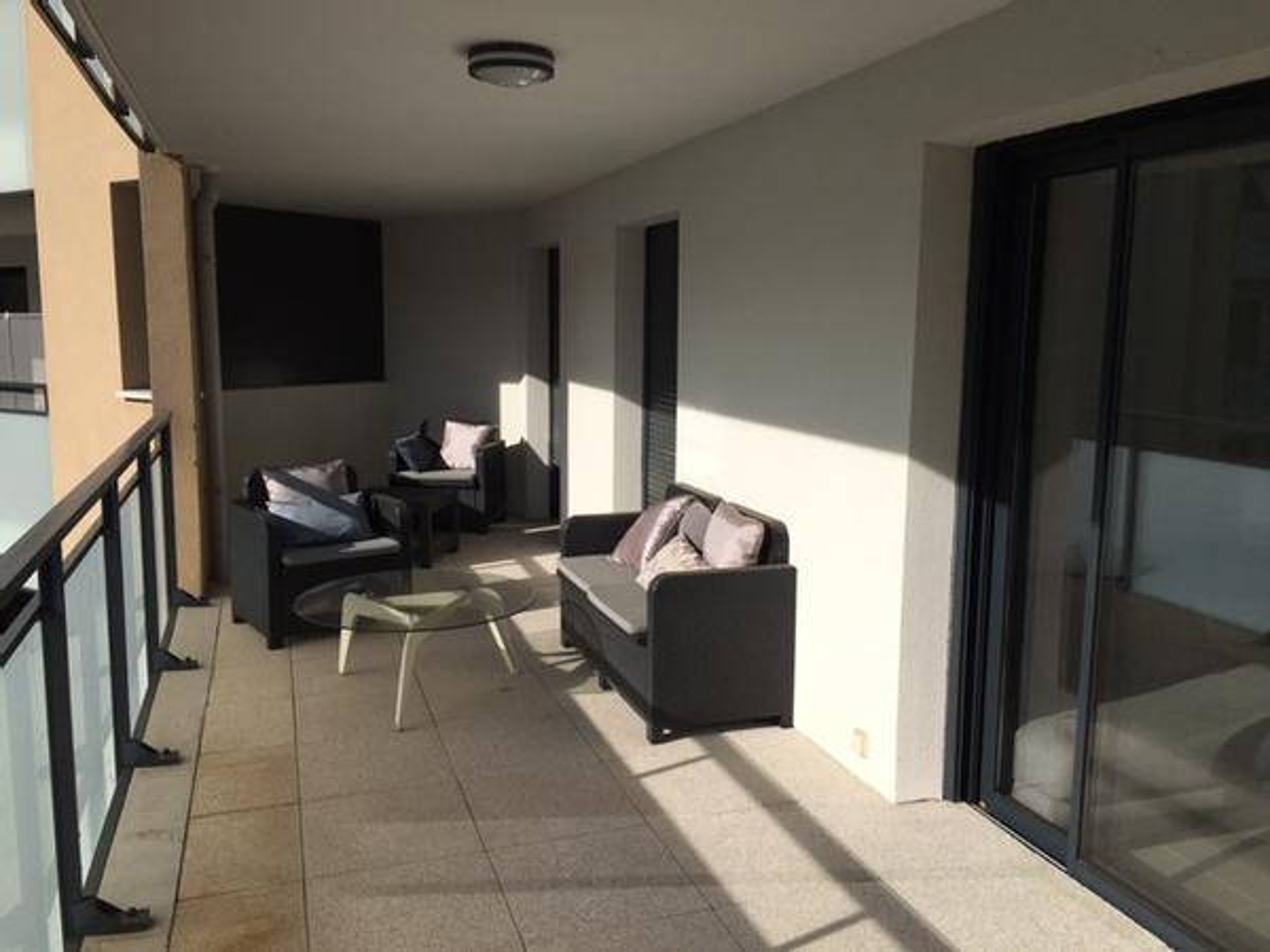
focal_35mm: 29
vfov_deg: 48.2
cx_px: 635
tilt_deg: -7.9
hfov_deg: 61.7
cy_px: 476
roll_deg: -0.3
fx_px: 1064
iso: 25
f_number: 2.2
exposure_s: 1/4274
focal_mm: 4.15
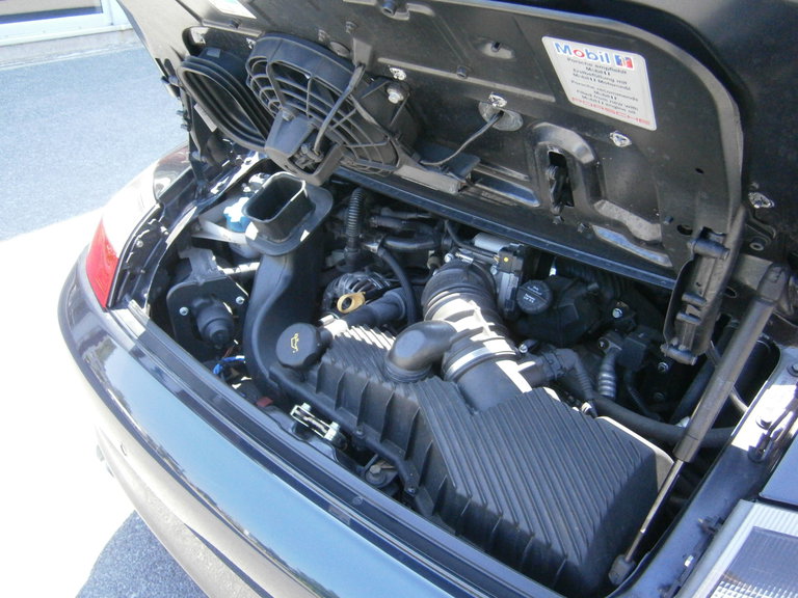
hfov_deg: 67.3
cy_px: 299
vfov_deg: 53.1
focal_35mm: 26
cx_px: 399
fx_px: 599
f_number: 2.8
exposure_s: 1/250
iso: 400
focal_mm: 4.7
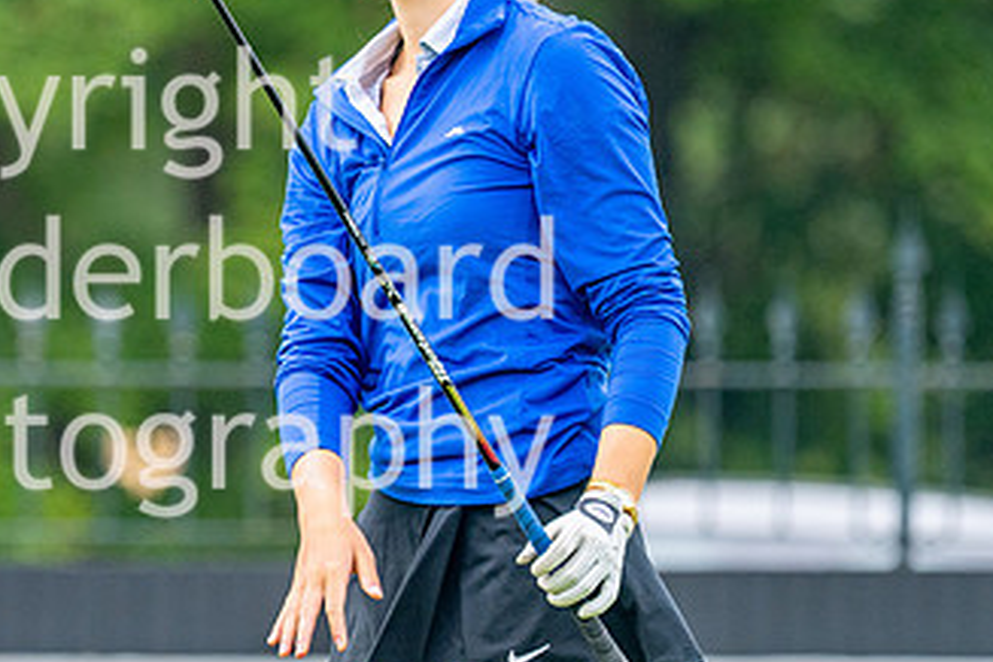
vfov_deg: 1.7
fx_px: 22010
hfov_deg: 2.6
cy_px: 298
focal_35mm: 798
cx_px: 170
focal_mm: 300
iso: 400
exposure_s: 1/1250
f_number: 4.5
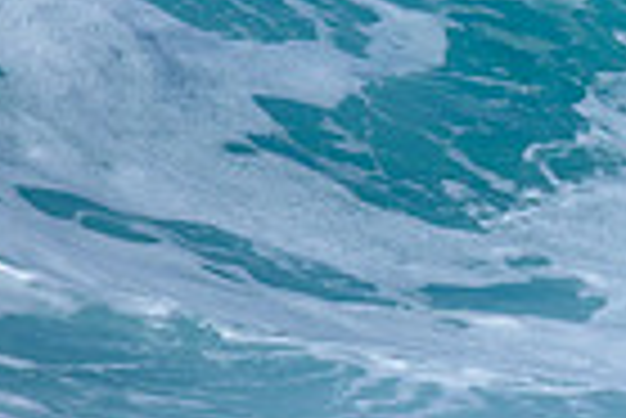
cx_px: 1488
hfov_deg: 0.4
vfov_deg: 0.3
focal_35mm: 4582
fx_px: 79758
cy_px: -118
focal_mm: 800
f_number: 6.3
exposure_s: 1/2500
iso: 220
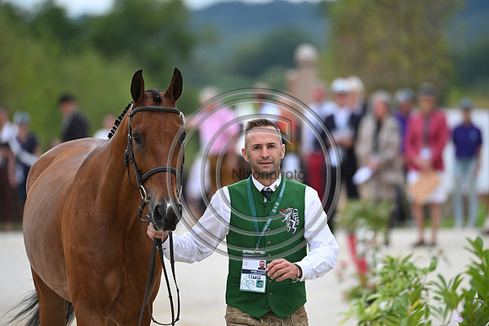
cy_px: 163
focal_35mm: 400
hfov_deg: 5.2
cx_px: 244
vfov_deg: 3.4
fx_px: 5434
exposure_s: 1/1600
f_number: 5.6
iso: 560
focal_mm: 400
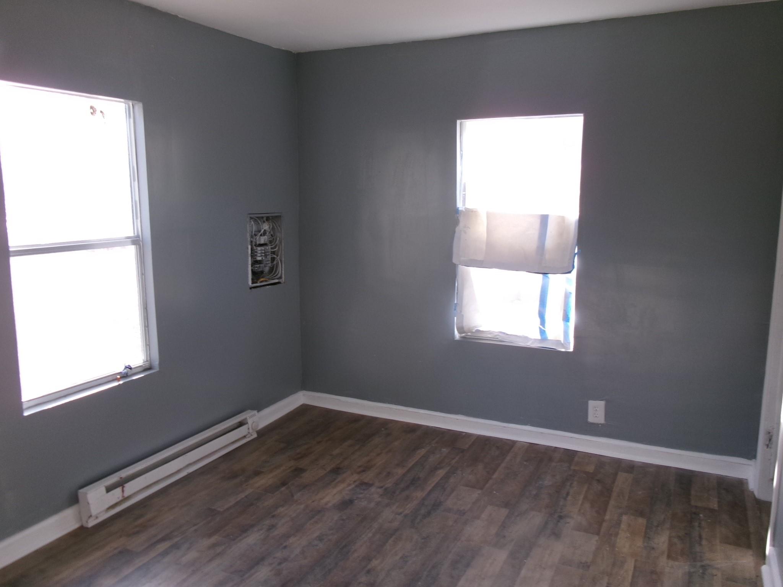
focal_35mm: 28
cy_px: 294
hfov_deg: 63.4
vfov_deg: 49.7
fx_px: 633
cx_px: 392
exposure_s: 1/50
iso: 100
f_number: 3.9
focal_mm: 5.1
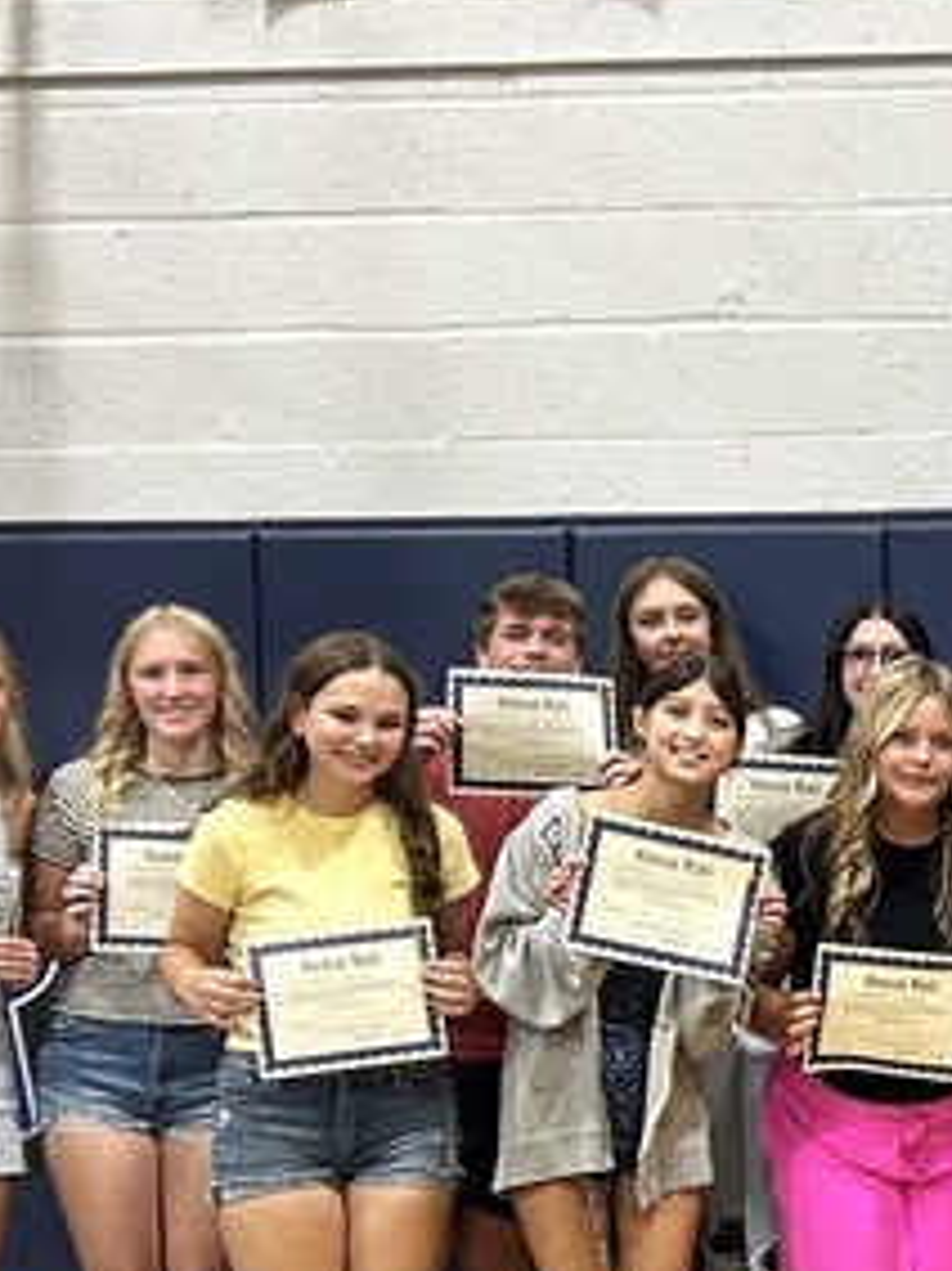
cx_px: 1325
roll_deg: +0.9
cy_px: 1015
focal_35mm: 94
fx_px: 3449
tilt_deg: -4.2
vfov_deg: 20.6
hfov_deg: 14.8
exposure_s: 1/60
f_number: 1.5
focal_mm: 5.7
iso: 100
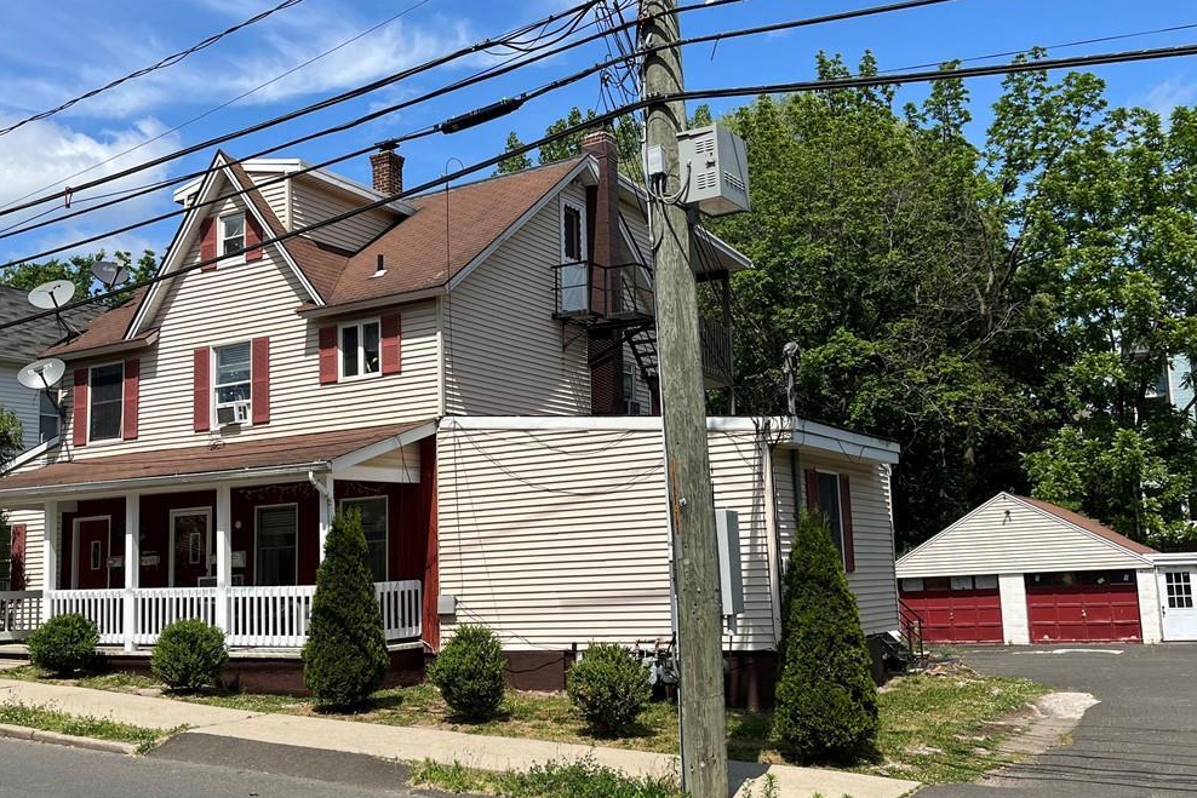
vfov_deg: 46.4
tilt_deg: +8.9
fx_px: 931
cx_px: 607
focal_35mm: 28
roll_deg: +2.8
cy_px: 415
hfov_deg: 65.5
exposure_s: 1/4016
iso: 50
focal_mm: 5.1
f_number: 1.6
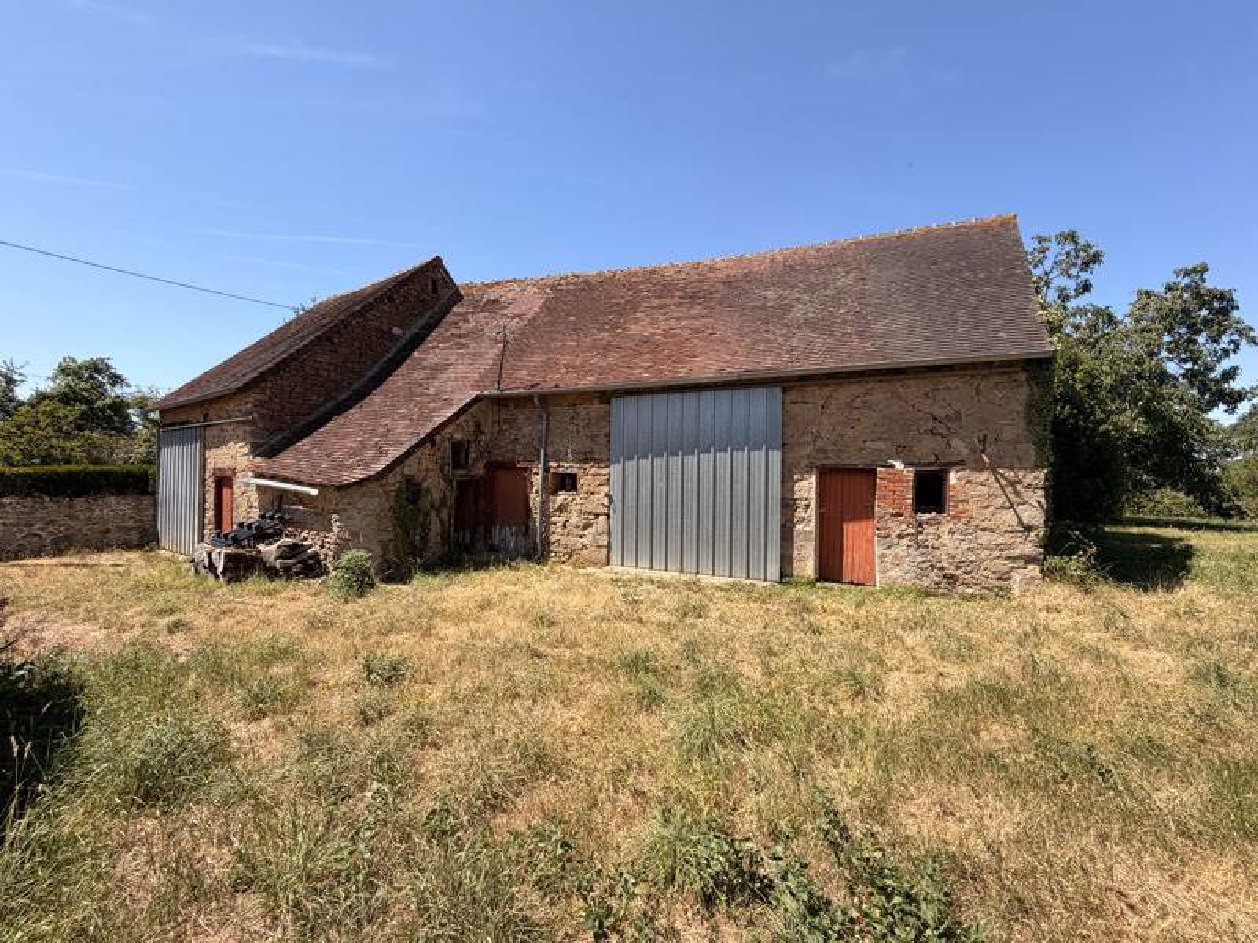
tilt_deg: +1.6
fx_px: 509
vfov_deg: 85.7
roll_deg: -0.6
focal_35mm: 14
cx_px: 629
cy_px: 472
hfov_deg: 102.1
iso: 32
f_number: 2.2
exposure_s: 1/770
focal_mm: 2.22
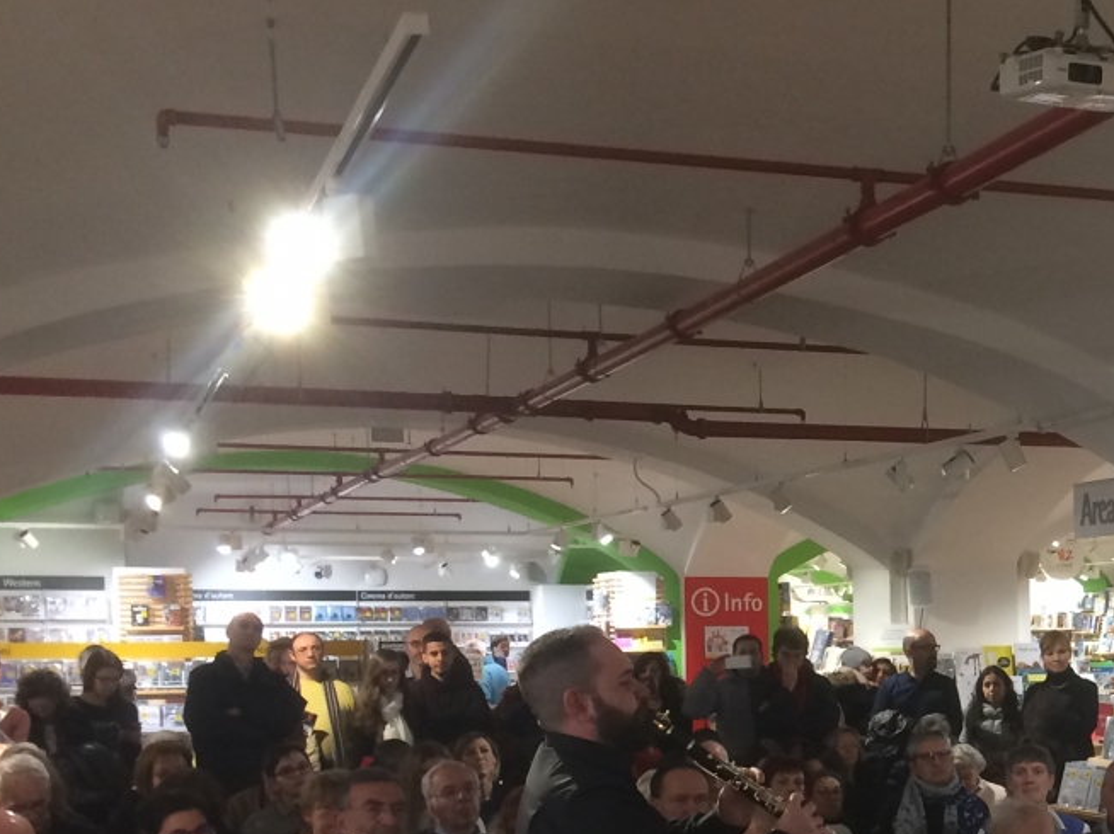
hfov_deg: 25.8
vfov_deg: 20.3
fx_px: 2284
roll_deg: +0.4
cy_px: 734
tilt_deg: -1.9
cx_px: 1146
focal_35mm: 71
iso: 125
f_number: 2.2
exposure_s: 1/33
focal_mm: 4.15
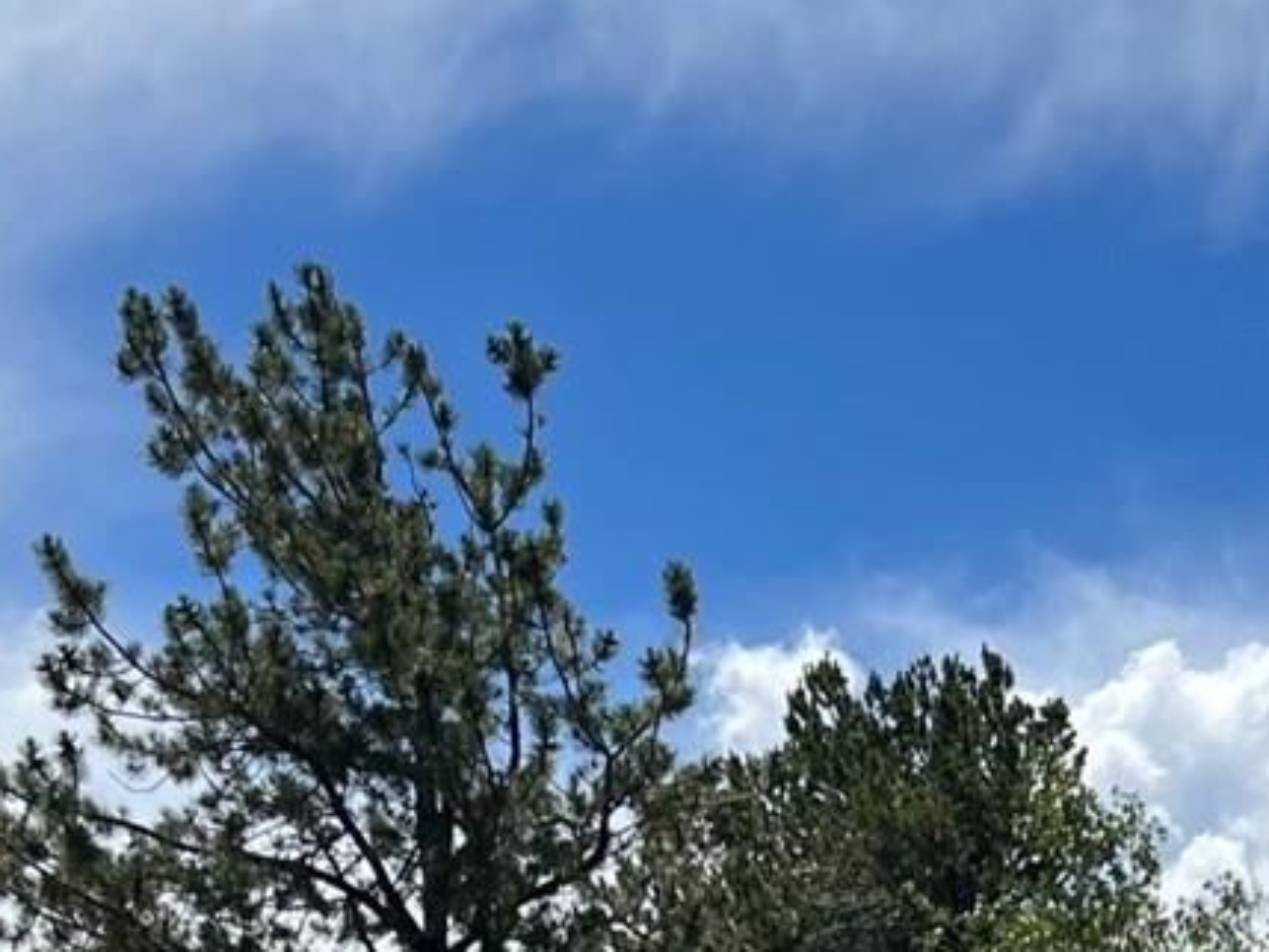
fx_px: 3557
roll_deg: -0.7
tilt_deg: +6.2
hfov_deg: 20.2
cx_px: 722
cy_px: 1475
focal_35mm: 97
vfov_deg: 14.2
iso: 50
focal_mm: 5.7
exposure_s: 1/6579
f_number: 1.5
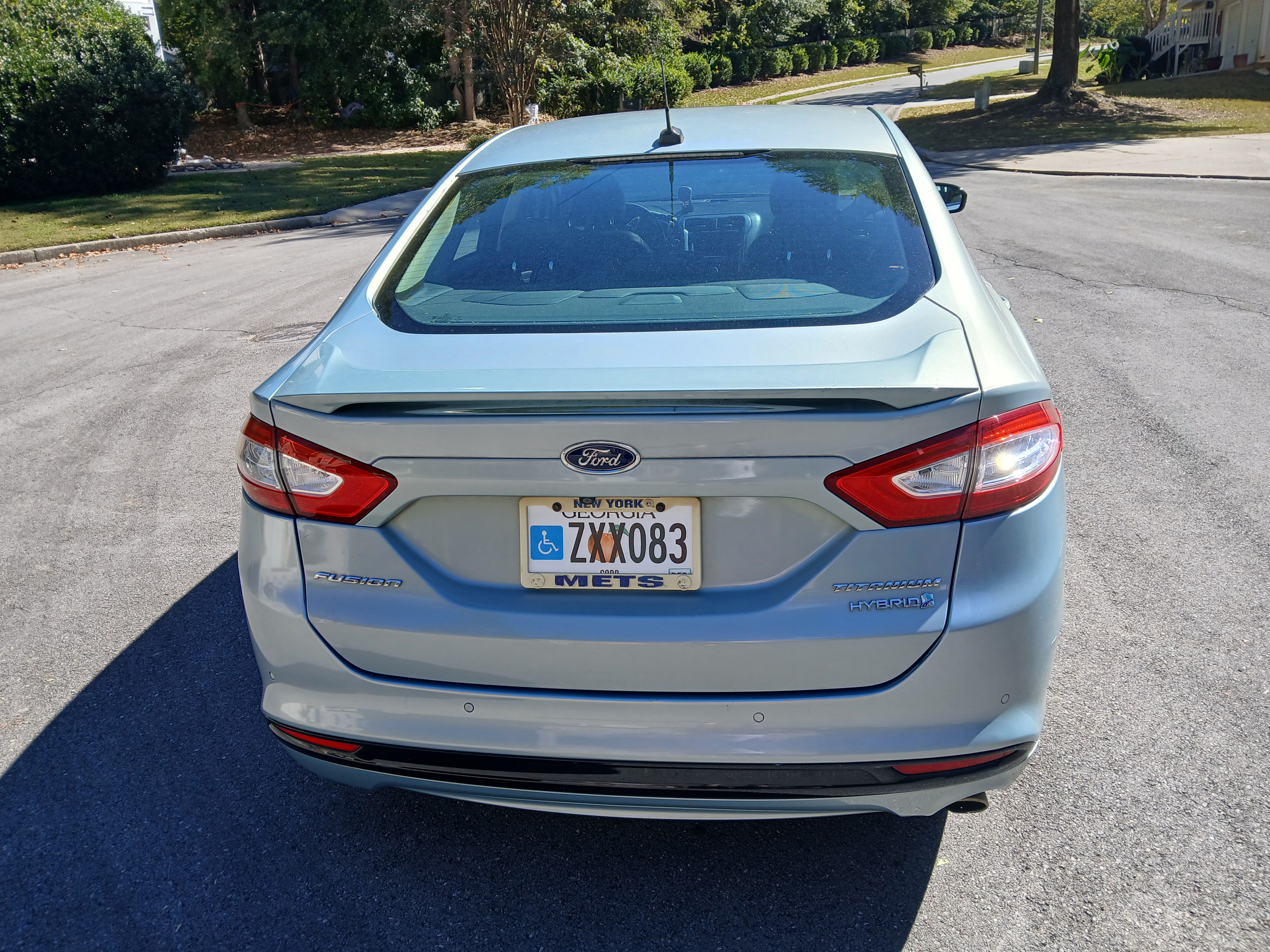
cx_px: 635
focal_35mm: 26
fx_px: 954
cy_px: 476
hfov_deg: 67.3
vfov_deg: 53.1
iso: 20
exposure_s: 1/316
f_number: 1.8
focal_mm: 3.98
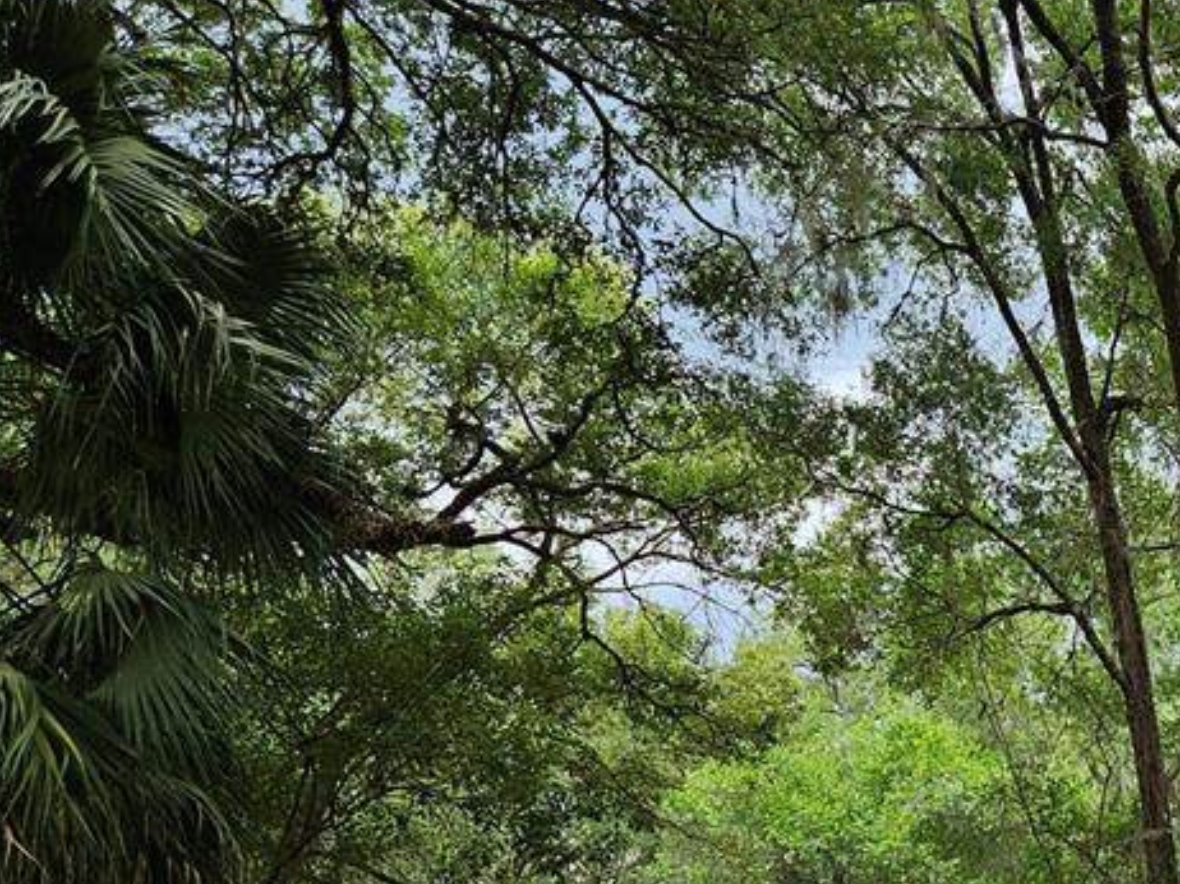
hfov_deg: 33.1
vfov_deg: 27.8
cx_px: 1282
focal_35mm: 51
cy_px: 738
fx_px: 1738
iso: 25
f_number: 1.8
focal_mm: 5.4
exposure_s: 1/662
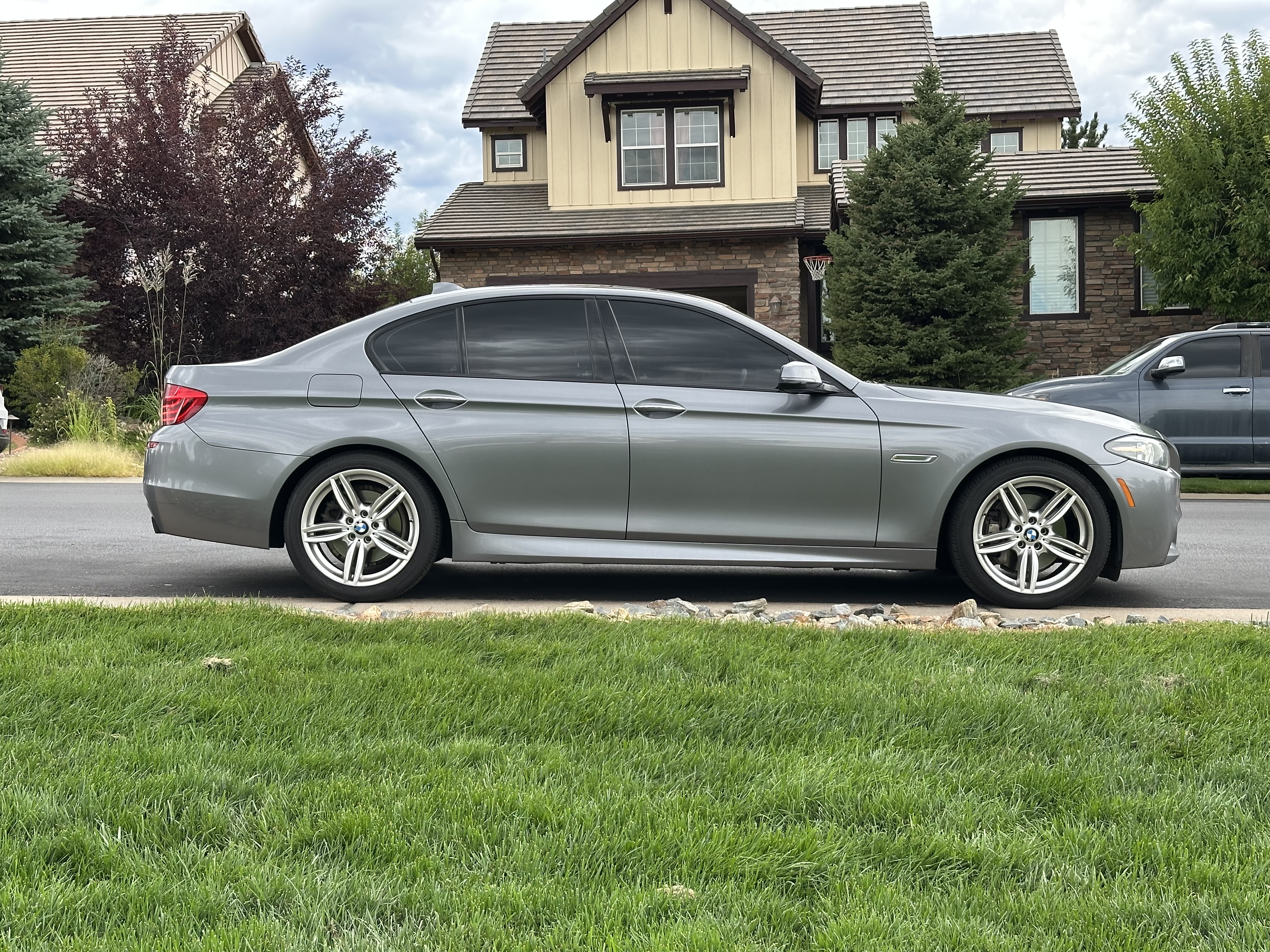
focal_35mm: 48
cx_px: 635
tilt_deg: -0.7
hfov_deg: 39.7
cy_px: 476
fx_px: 1761
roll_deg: +0.8
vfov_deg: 30.3
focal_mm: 6.86
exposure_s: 1/836
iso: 64
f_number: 1.78
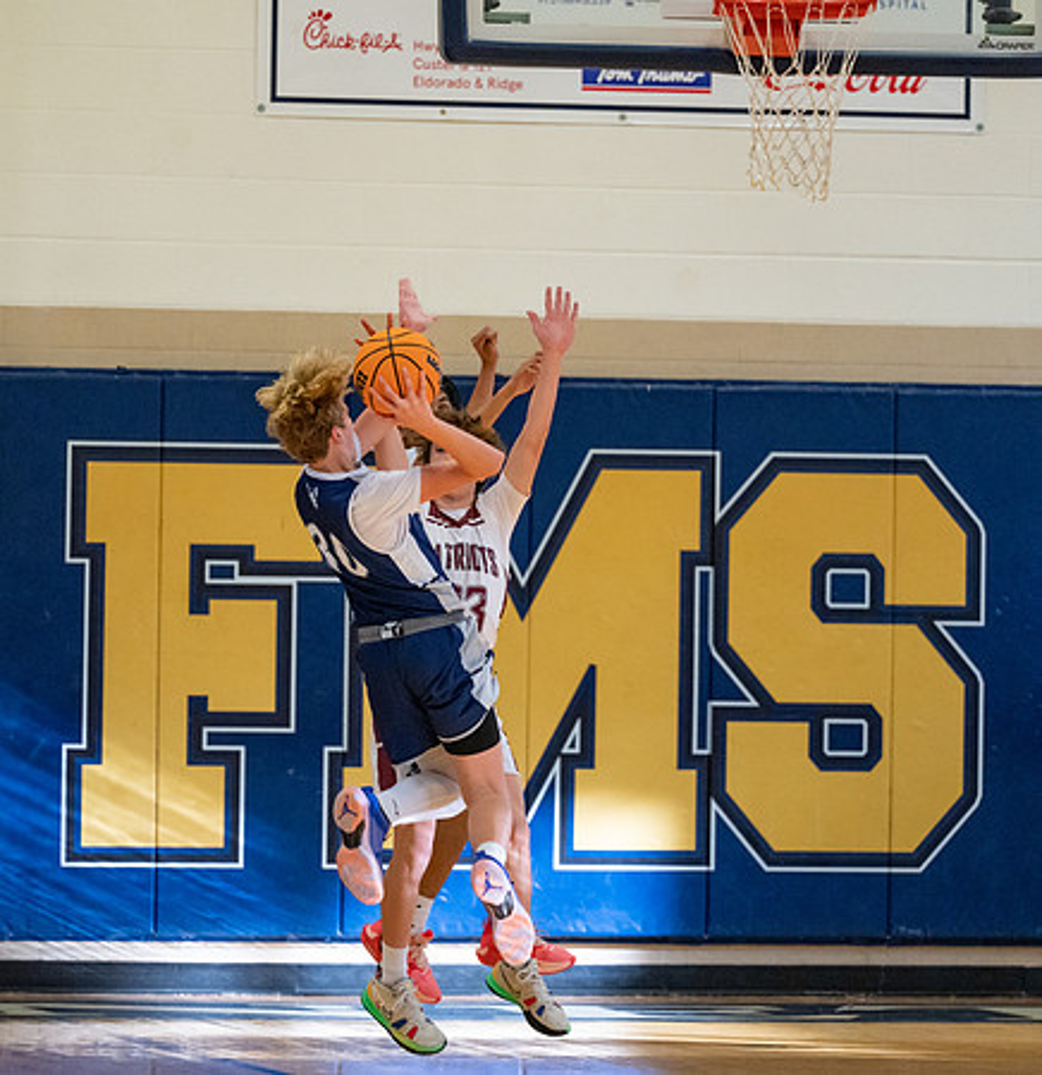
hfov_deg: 5.9
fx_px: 10079
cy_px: 569
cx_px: 429
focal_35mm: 291
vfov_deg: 6.1
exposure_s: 1/1000
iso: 5000
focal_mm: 200
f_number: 2.8
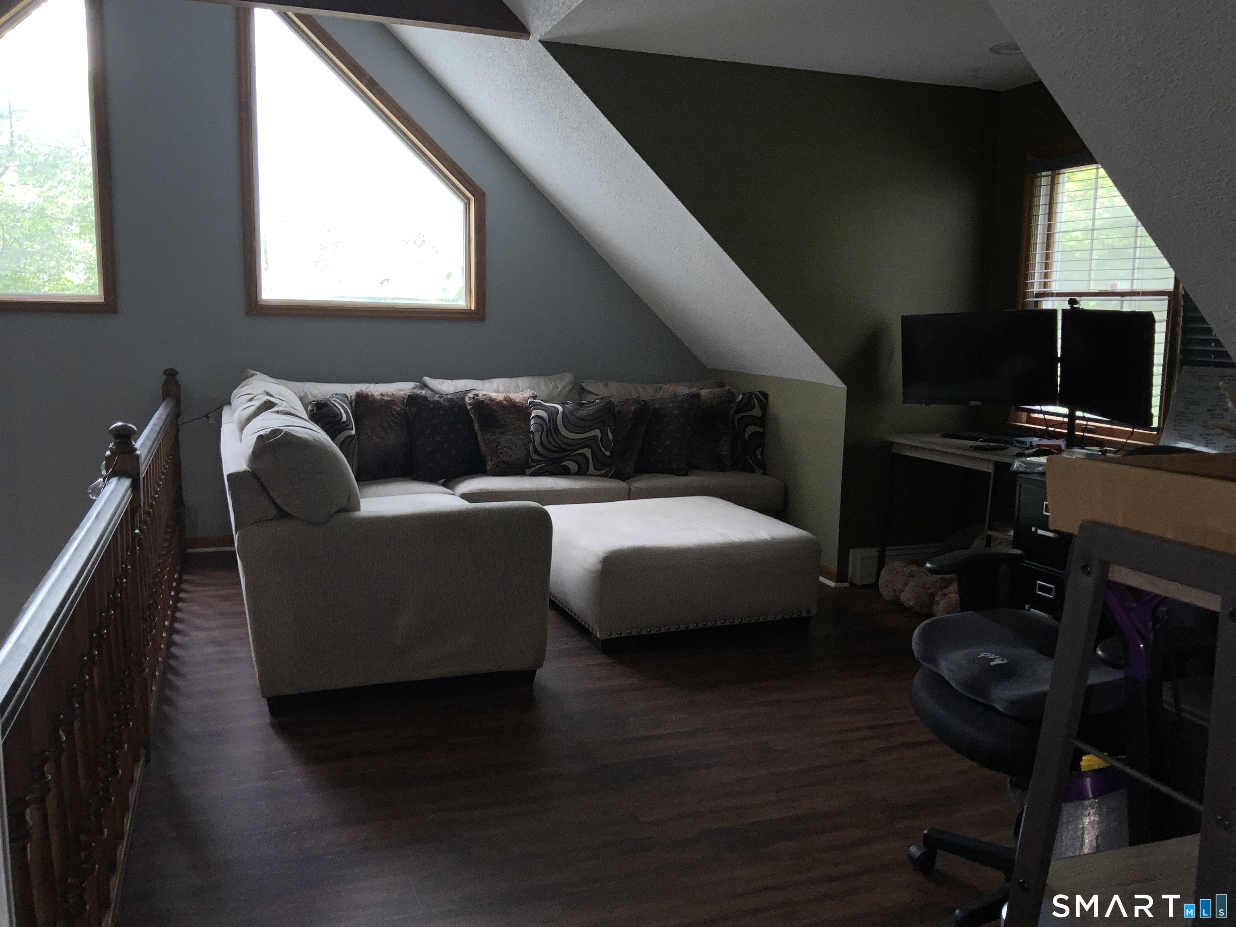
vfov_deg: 48.2
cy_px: 464
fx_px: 1035
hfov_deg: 61.7
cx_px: 618
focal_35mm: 29
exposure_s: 1/50
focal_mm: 3
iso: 20
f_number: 1.8
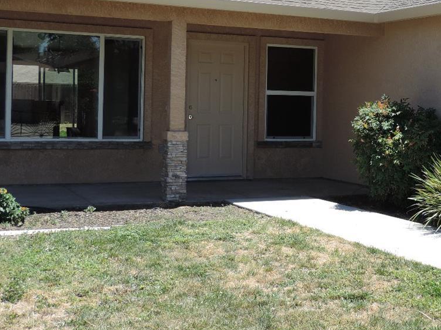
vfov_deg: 22.2
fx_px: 841
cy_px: 112
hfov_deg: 28.7
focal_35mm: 66
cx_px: 356
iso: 80
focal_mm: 5.8
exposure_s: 1/500
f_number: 3.2
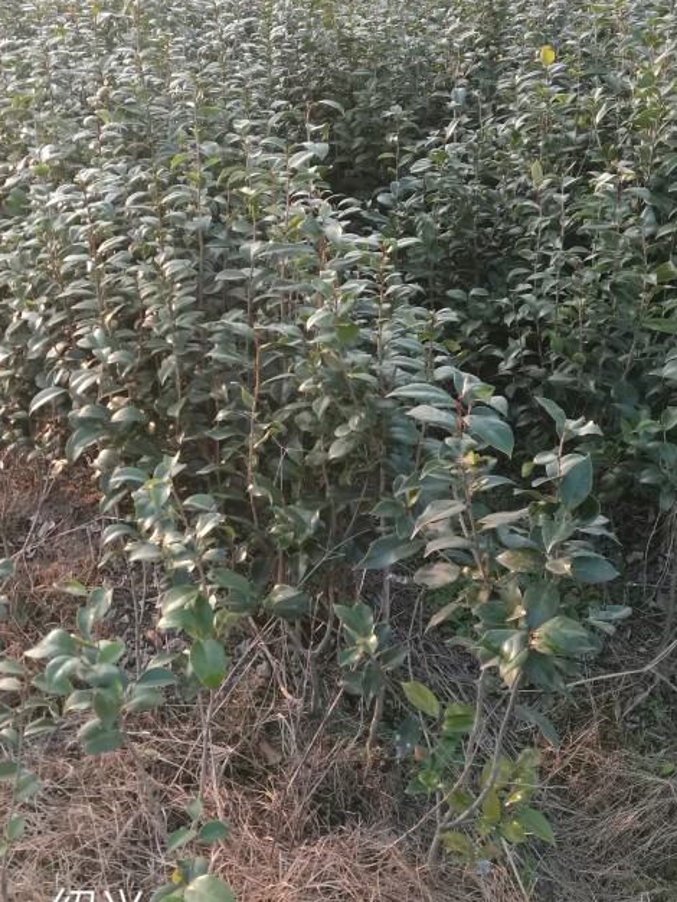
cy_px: 429
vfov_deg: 41.2
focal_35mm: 46
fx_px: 1199
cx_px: 311
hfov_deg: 31.5
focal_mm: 4.04
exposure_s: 1/100
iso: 50
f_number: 2
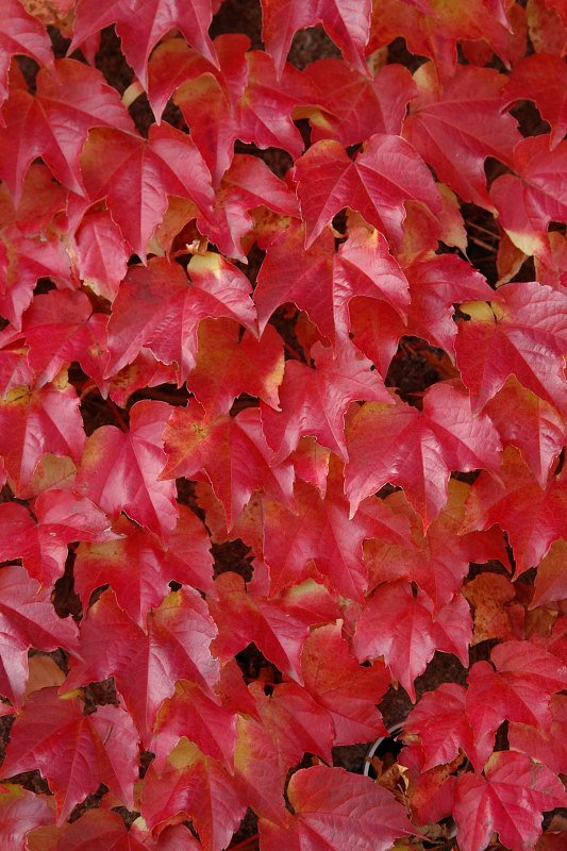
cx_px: 284
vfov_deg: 21.6
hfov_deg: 14.5
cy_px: 426
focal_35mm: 94
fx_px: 2233
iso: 200
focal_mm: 63
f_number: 4.5
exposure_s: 1/200
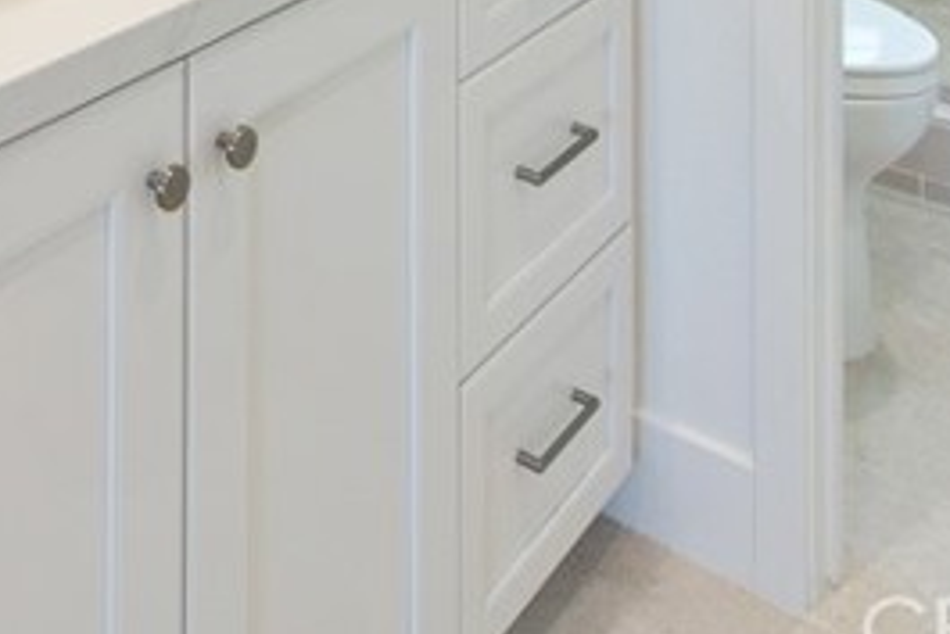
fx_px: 1426
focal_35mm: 54
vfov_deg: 18.7
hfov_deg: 36.1
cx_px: 258
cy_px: -539
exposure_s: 1/250
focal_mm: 14
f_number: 3.5
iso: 400
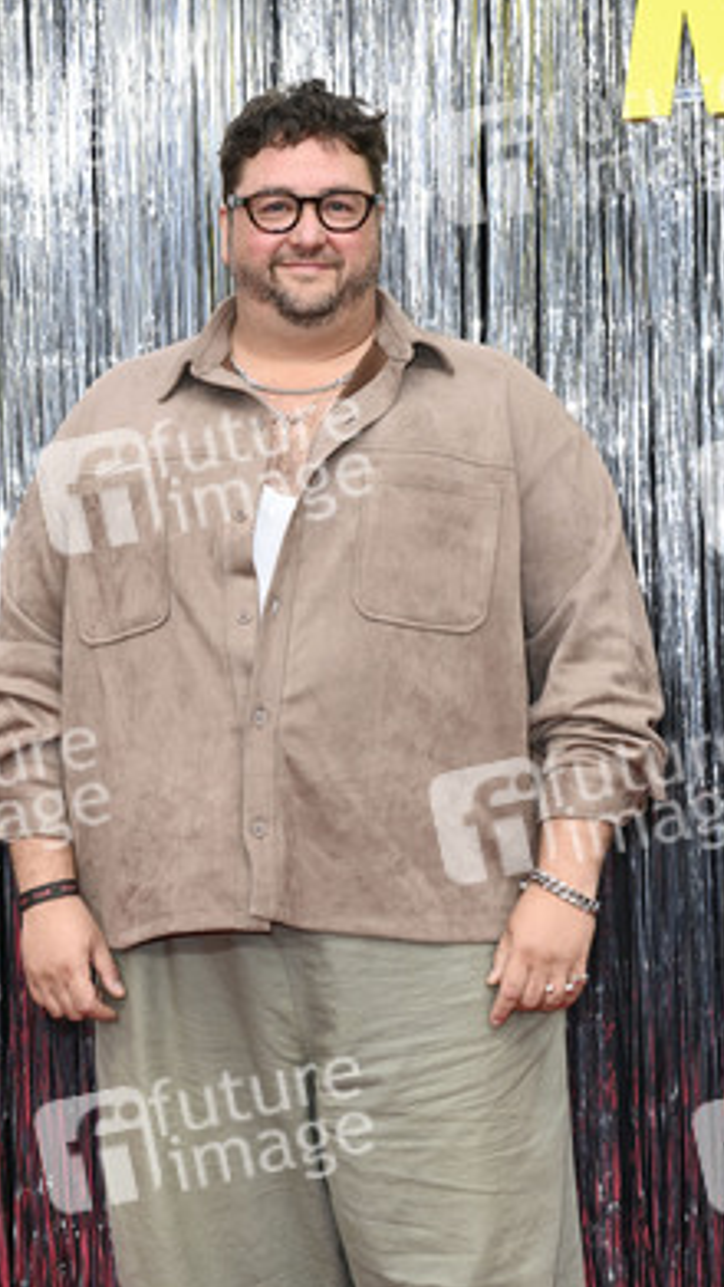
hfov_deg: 16.1
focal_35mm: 75
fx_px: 2559
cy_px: 642
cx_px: 299
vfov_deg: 28.2
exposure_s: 1/250
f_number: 5.6
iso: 640
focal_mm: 70
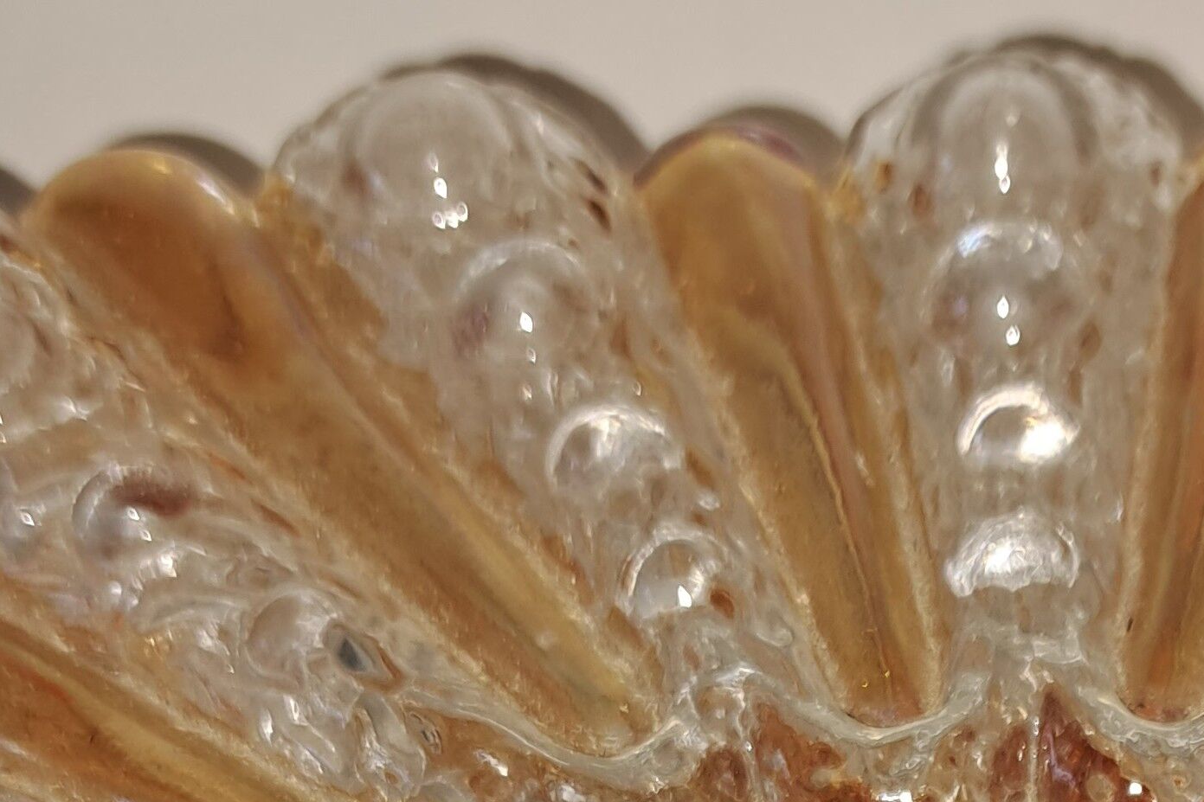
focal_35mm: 83
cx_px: 988
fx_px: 2775
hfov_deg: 24.0
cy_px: 1447
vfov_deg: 14.5
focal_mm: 5.23
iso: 50
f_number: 1.8
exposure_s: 1/50
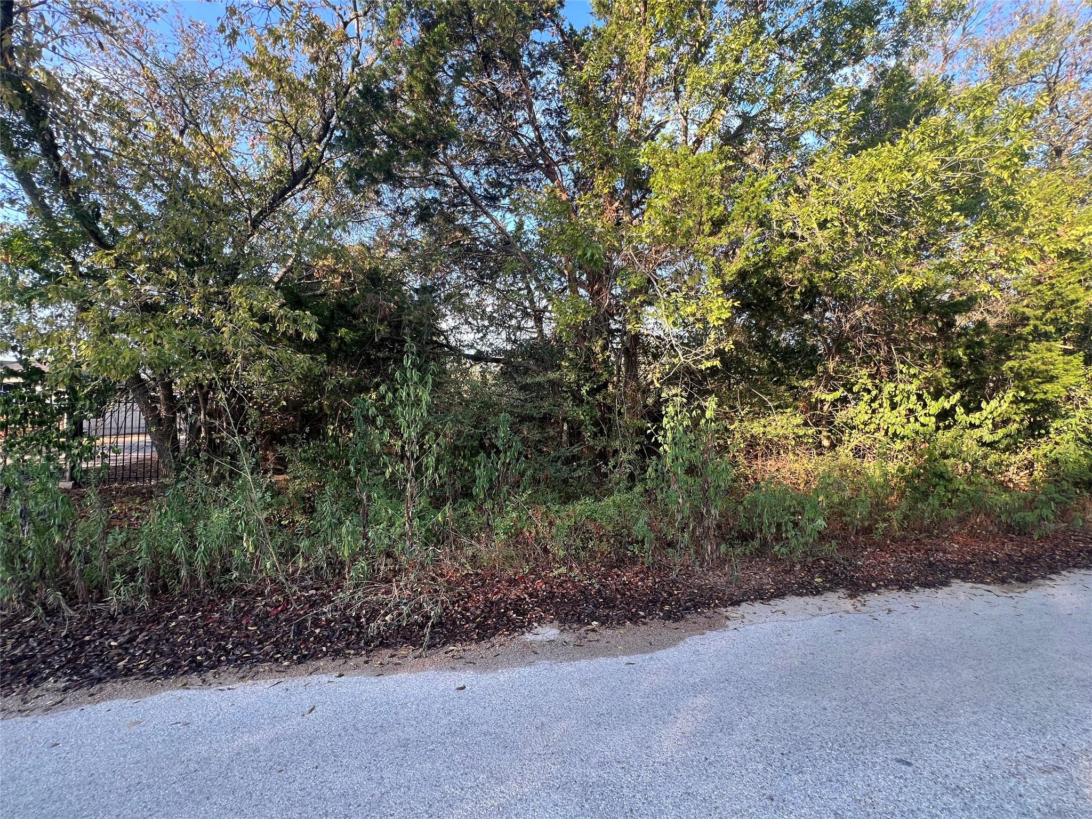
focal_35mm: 13
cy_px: 410
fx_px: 410
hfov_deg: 106.2
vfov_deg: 89.9
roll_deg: +0.1
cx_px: 546
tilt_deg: +1.1
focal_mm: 1.57
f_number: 1.8
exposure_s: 1/99
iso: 40
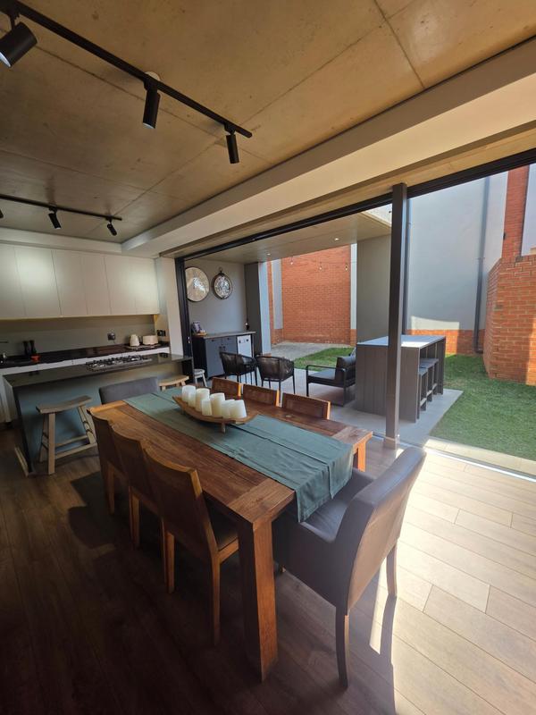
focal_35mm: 13
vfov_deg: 106.2
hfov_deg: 89.9
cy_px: 358
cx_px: 268
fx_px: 268
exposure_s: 1/114
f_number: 1.9
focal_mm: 2.2
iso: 20
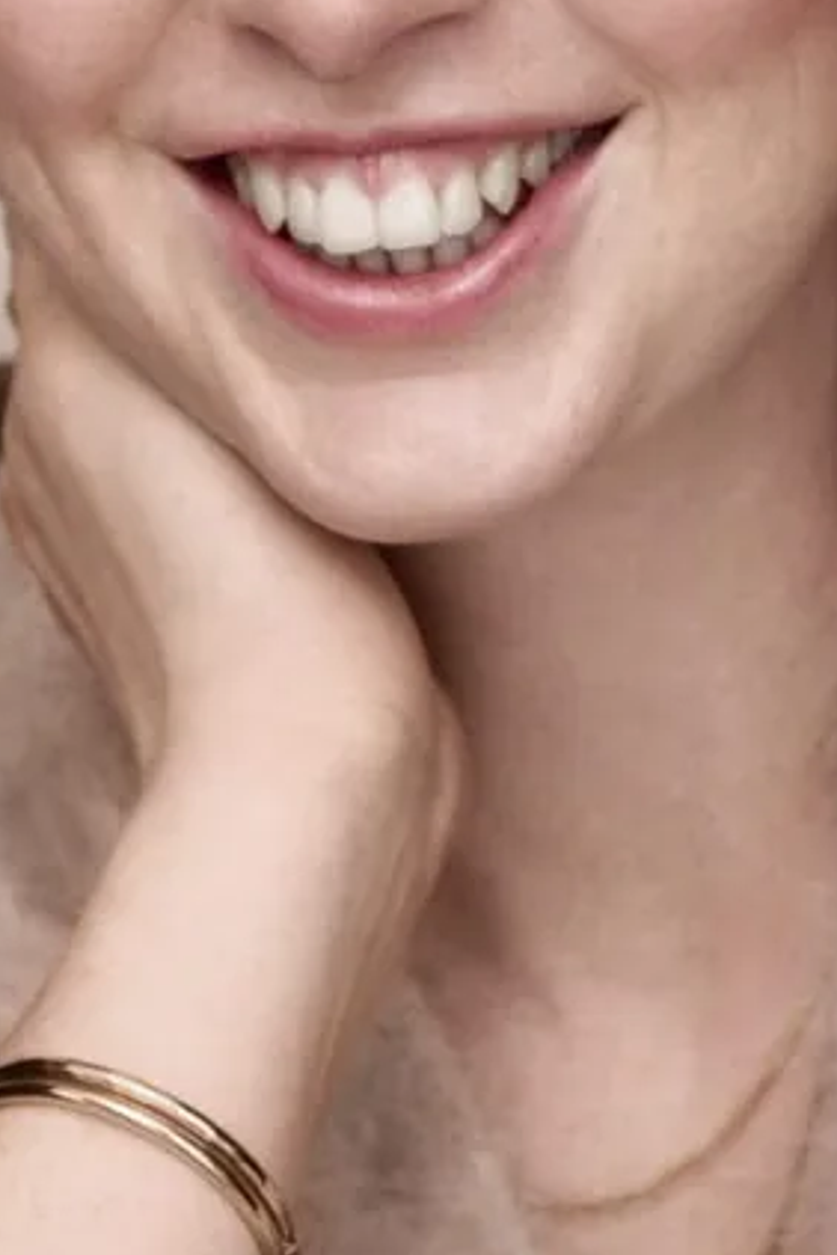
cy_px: 498
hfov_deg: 6.3
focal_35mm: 217
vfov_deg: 9.5
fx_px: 7567
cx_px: 700
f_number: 7.1
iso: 250
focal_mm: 85
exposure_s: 1/125
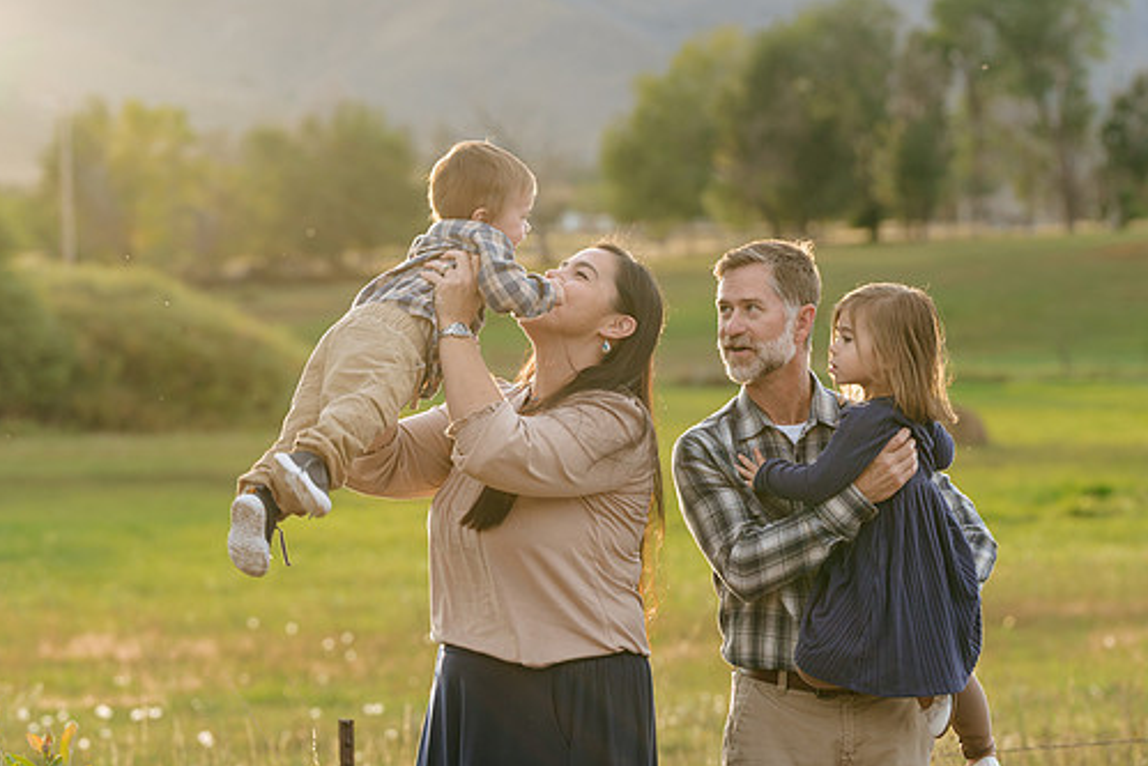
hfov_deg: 12.0
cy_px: 330
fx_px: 5454
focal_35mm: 171
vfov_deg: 8.0
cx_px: 545
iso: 640
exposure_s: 1/200
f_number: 5.6
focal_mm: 147
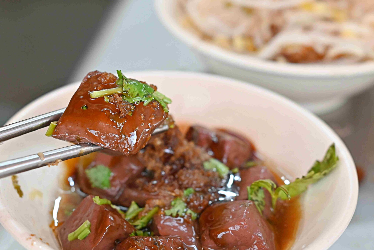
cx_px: 154
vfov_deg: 14.7
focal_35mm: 93
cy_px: 152
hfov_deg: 21.9
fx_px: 966
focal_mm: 50
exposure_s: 1/200
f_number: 3.2
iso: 560
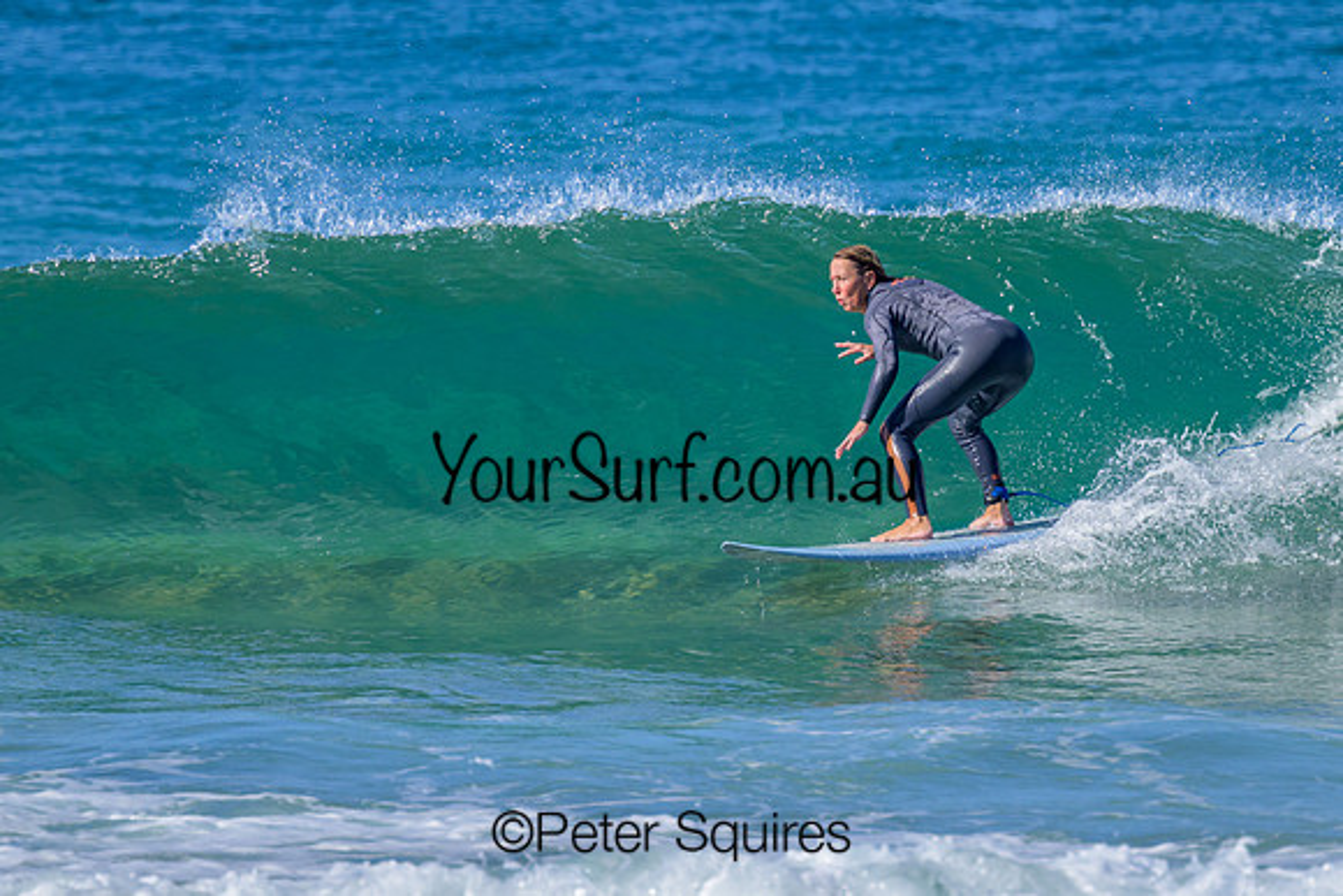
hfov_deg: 2.7
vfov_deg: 1.8
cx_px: 816
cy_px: 357
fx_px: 28736
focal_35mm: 770
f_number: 8
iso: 720
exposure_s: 1/2000
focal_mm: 560
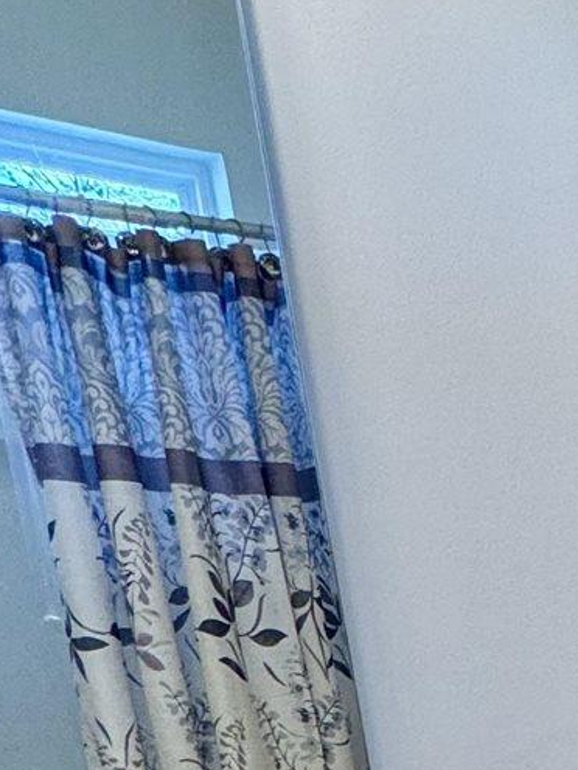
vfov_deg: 23.0
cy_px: 1212
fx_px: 1447
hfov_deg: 17.1
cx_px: 1133
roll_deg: -0.4
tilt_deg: -20.1
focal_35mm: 65
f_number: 2.2
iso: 125
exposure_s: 1/120
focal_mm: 2.22
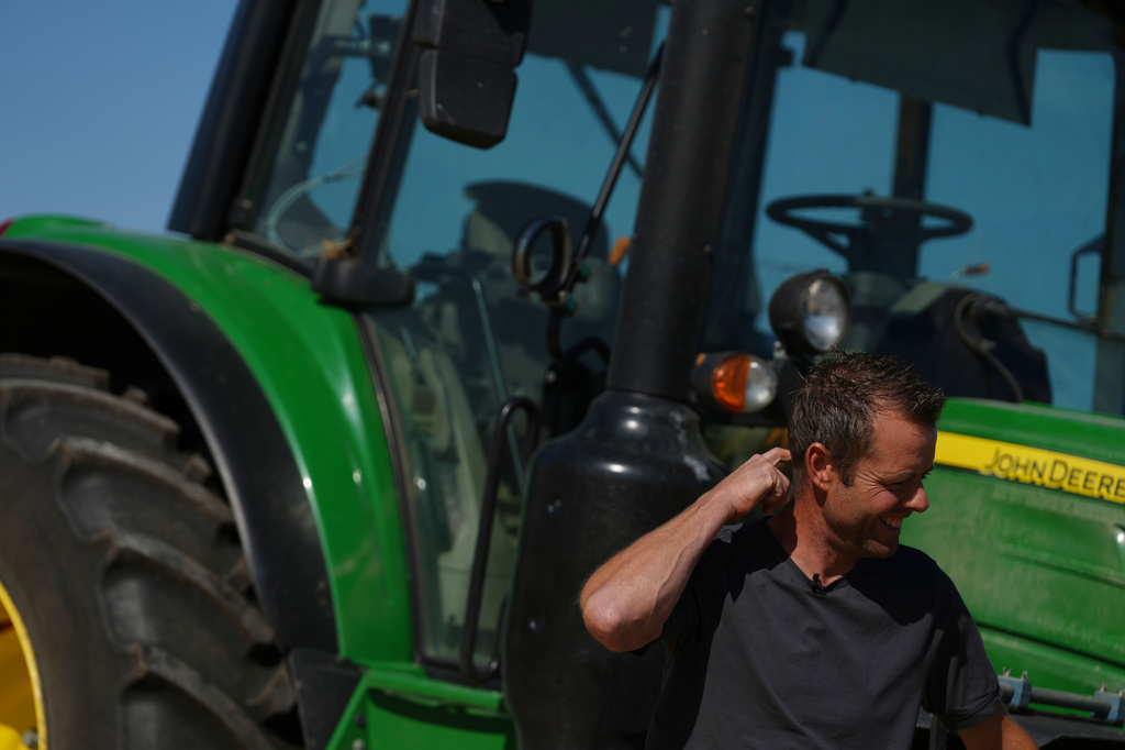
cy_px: 375
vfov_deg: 9.5
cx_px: 562
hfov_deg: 14.3
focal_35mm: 144
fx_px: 4498
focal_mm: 144
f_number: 3.5
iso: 50
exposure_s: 1/2500
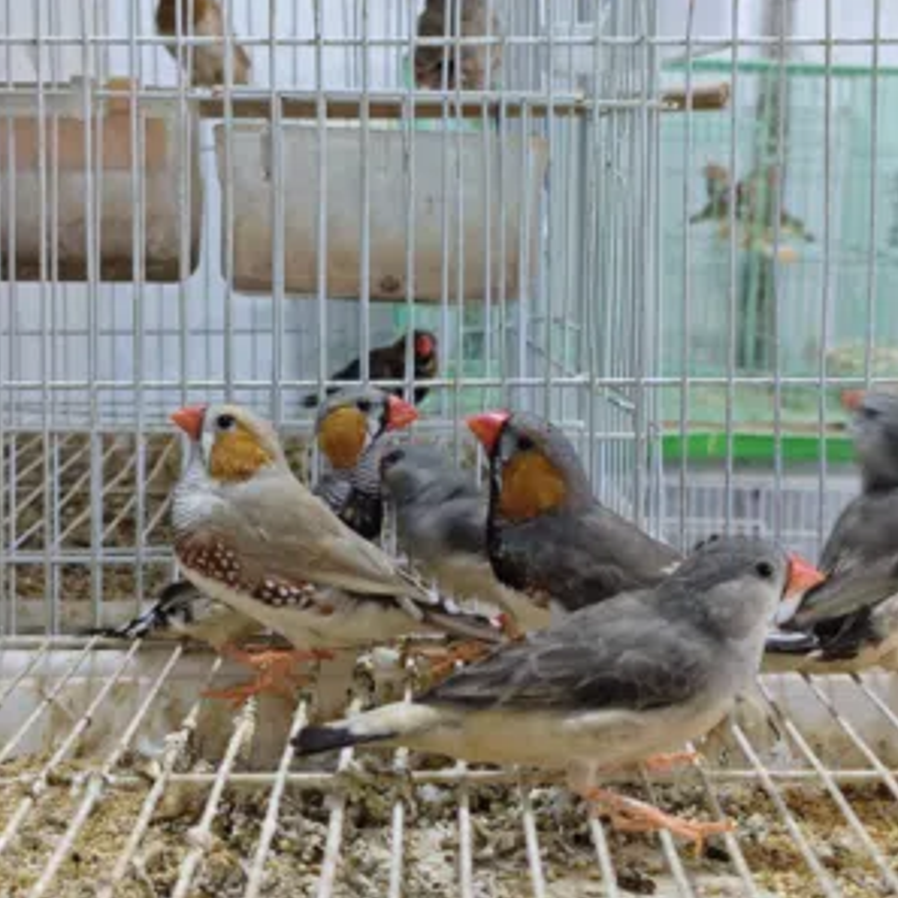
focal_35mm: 62
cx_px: 447
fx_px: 1820
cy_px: 396
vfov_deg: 27.7
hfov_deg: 27.7
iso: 200
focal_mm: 4.94
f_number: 1.59
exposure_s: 1/33.3
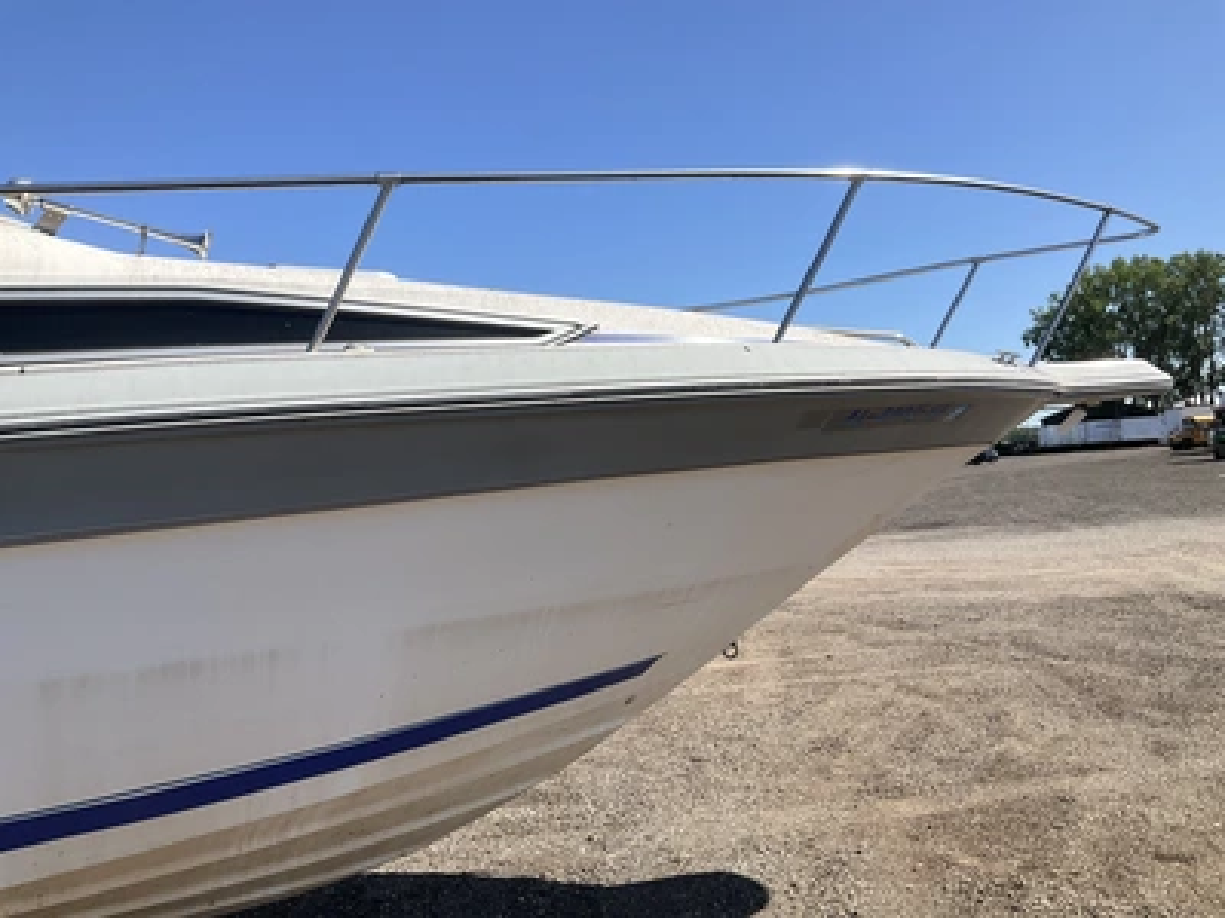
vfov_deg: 48.2
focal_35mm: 29
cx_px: 612
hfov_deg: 61.7
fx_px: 1026
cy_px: 459
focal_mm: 3
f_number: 1.8
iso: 25
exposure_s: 1/1912
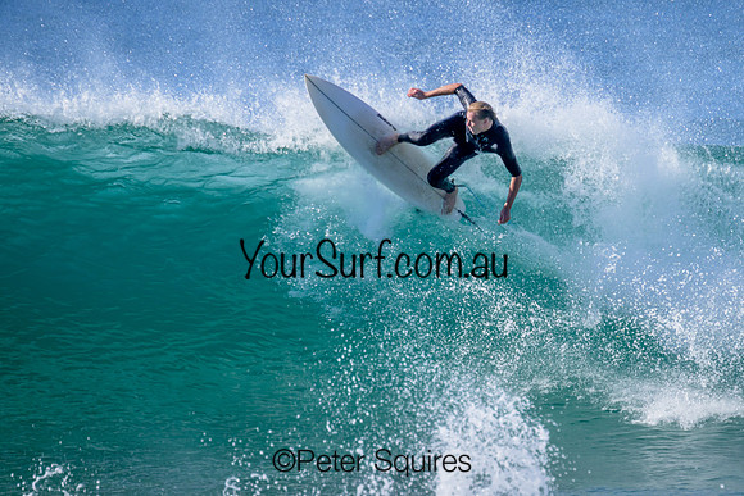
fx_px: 18589
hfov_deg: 2.3
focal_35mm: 899
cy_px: 201
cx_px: 480
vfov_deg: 1.5
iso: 450
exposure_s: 1/800
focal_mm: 660
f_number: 11
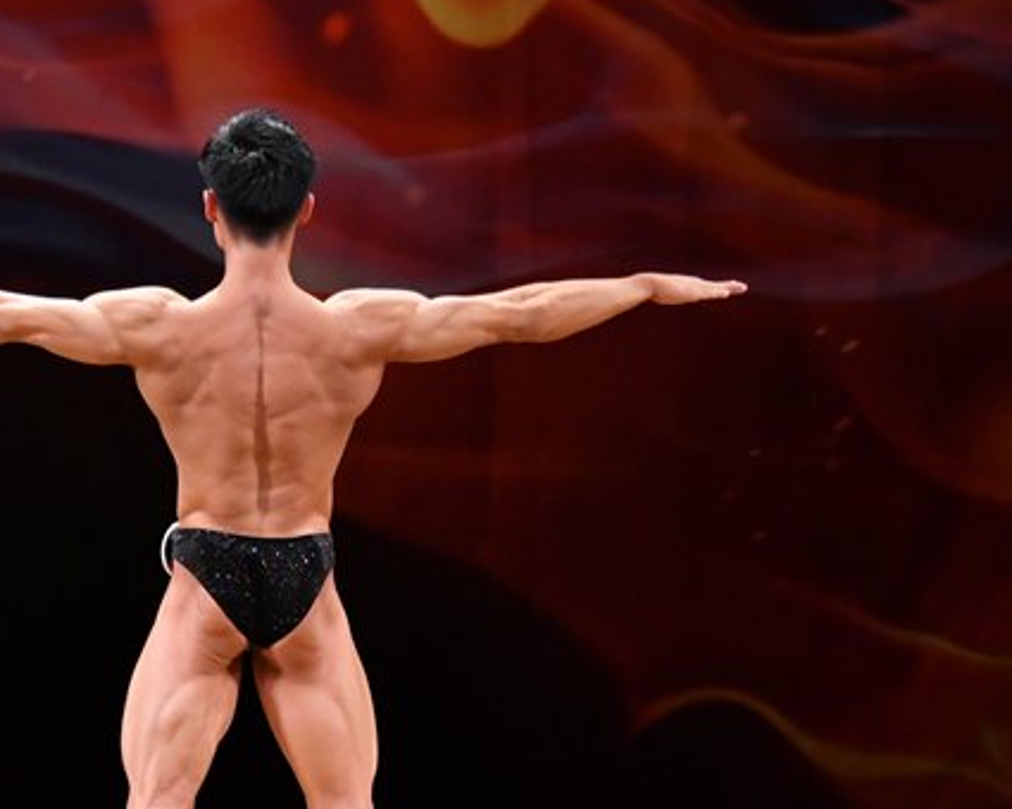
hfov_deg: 5.0
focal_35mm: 385
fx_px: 11531
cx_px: 225
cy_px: 547
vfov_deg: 4.0
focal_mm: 150
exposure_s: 1/400
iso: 4000
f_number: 5.6
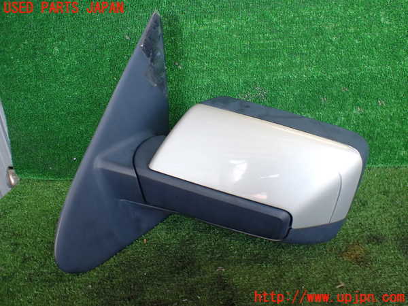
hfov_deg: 60.0
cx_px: 204
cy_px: 153
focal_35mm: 30
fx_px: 354
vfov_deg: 46.8
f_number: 2.3
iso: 250
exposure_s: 1/125
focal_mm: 5.4
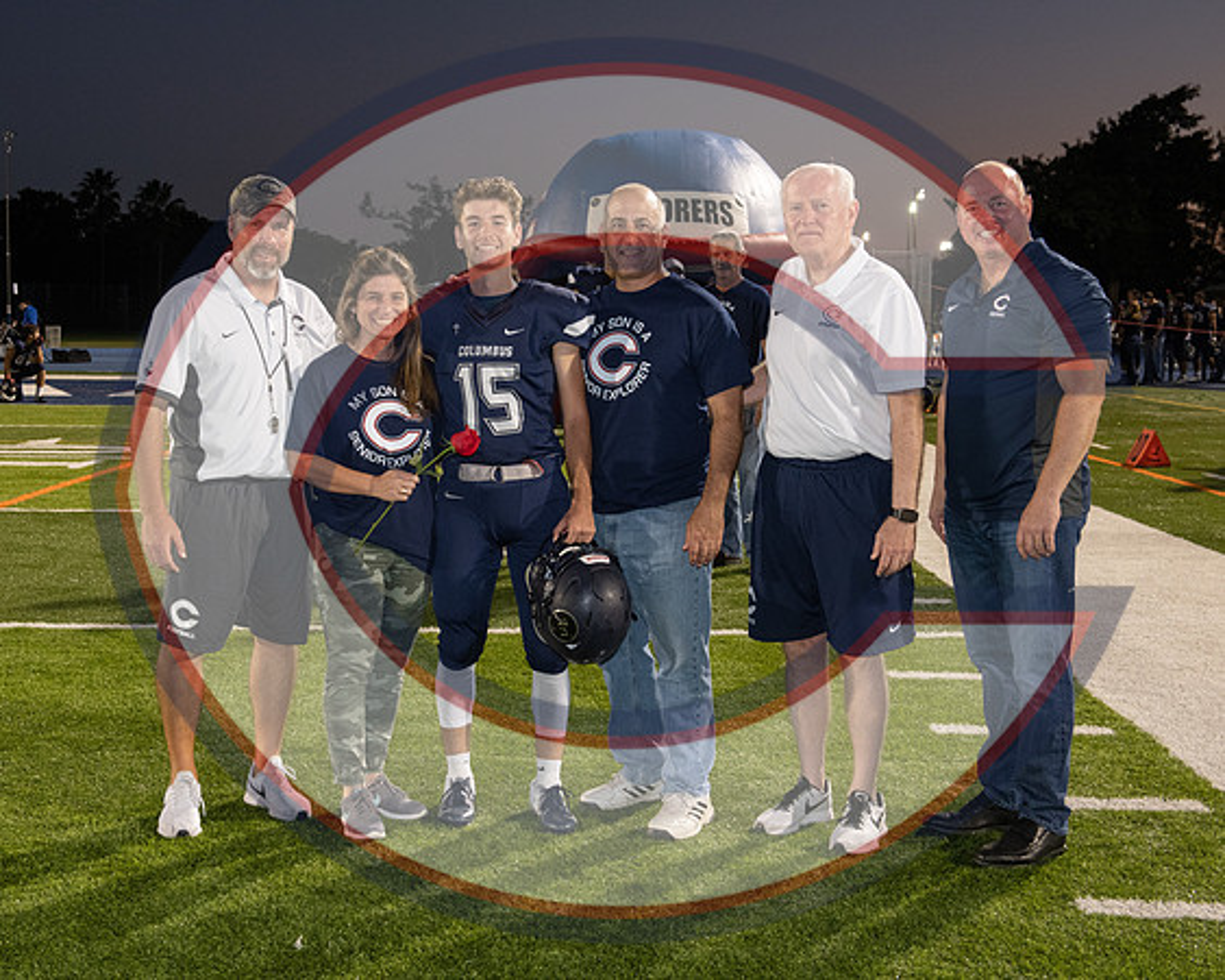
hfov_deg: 37.6
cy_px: 490
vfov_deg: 30.5
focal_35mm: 50
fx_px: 1796
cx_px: 558
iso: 1400
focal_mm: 44
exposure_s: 1/60
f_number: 7.1
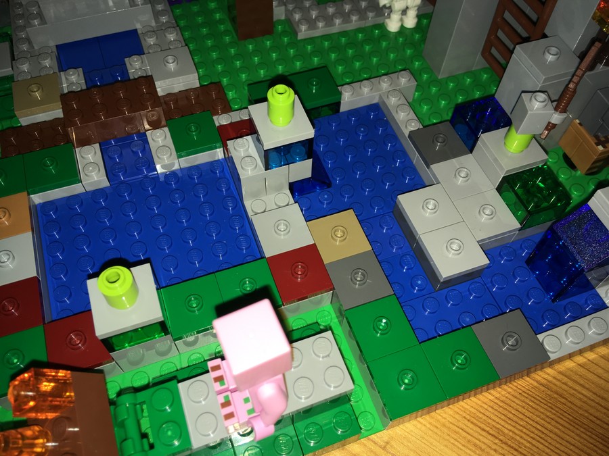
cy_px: 228
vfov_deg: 48.2
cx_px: 304
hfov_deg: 61.7
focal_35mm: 29
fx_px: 510
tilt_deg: -59.0
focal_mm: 4.15
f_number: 2.2
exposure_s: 1/115
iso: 25
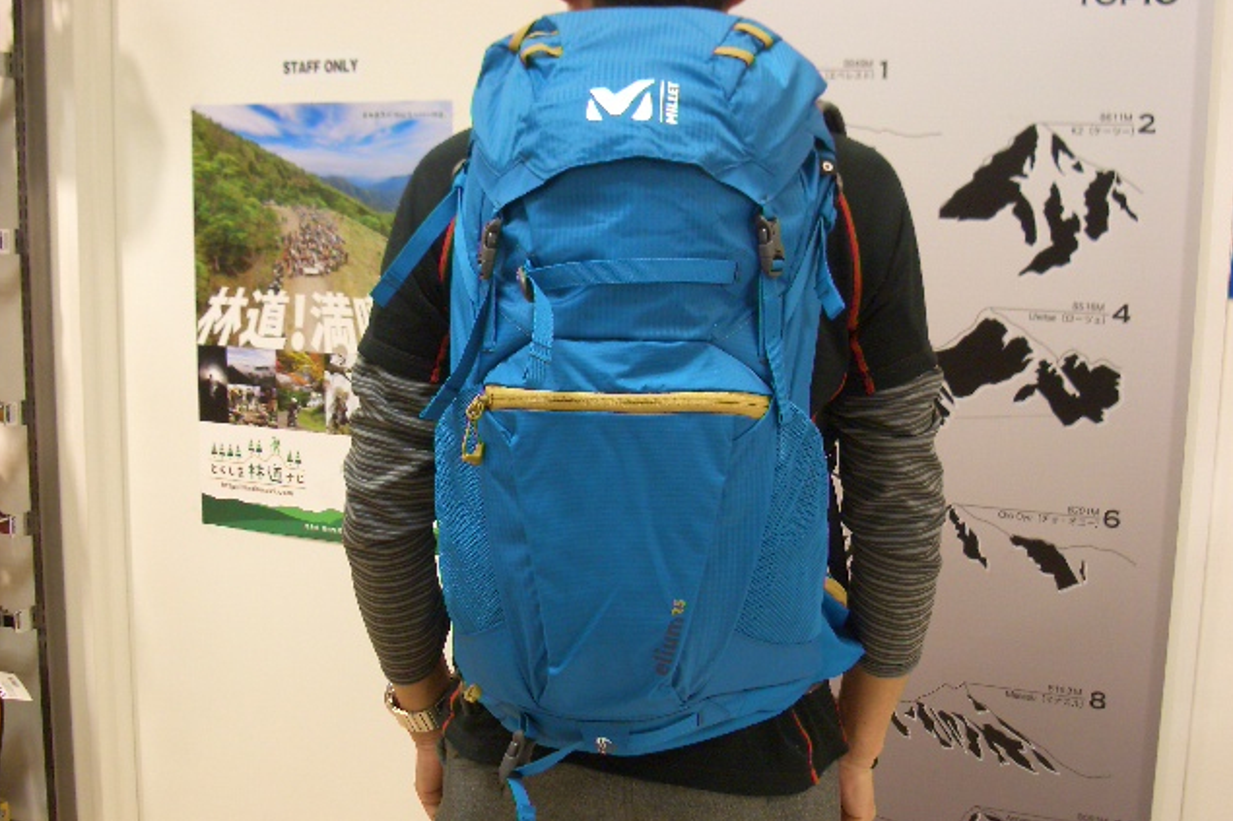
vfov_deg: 31.2
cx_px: 617
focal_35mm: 43
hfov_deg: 45.4
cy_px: 400
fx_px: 1472
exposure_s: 1/30
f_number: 2.8
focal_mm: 6.8
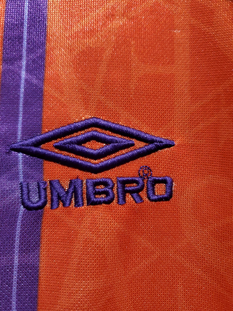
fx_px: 233
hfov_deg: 53.1
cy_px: 156
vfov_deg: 67.3
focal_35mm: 26
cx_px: 116
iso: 200
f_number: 1.5
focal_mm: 4.3
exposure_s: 1/30
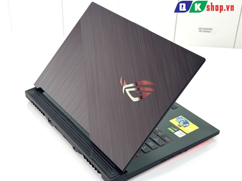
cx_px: 109
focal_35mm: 54
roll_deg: +0.8
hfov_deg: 35.5
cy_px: 97
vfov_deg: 27.0
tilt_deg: -31.7
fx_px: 377
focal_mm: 6.76
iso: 50
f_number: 1.78
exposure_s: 1/121
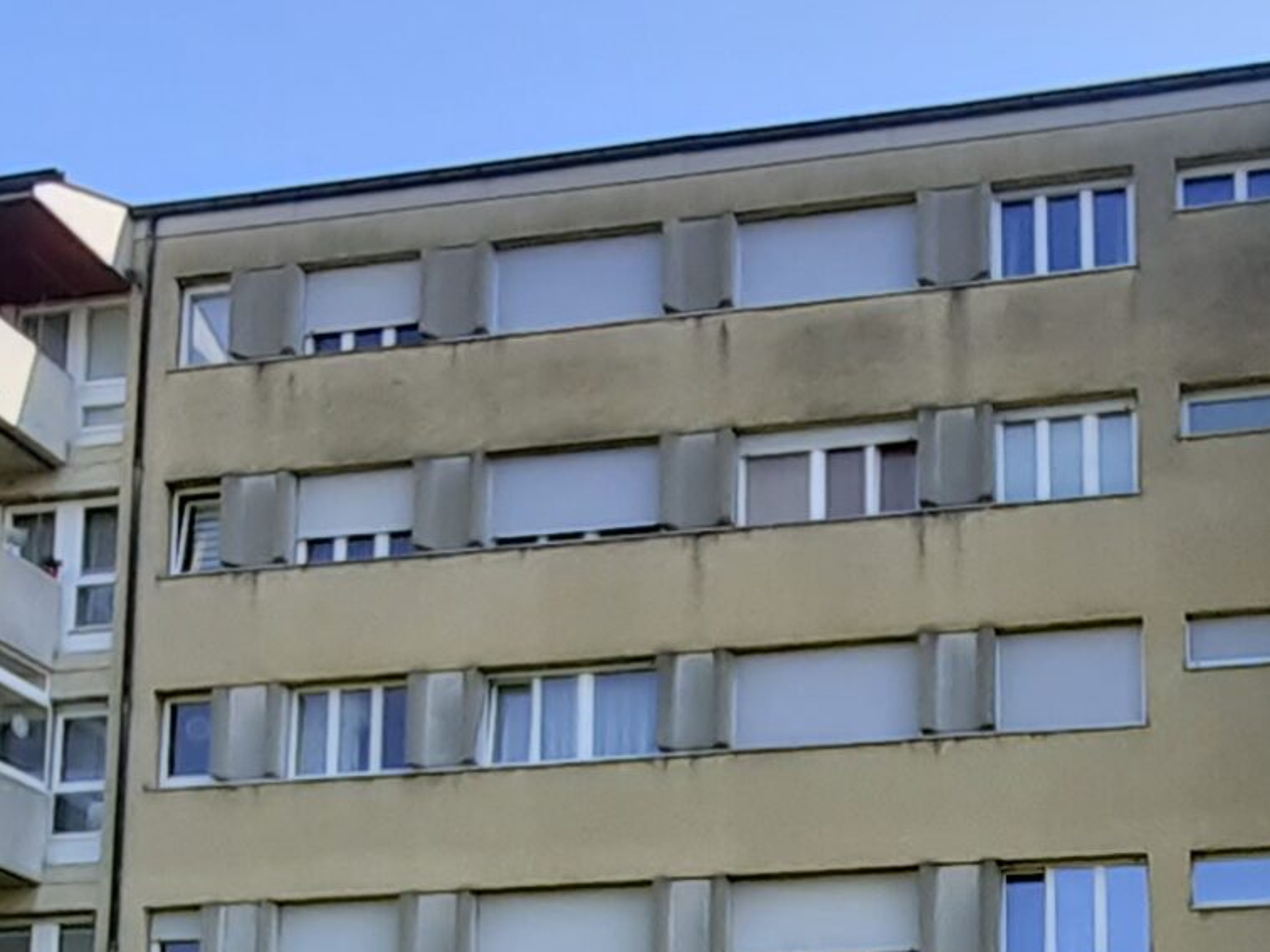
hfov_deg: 41.3
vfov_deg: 28.8
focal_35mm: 44
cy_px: 1125
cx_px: 993
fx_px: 1614
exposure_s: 1/589
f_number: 2.2
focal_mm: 1.13
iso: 40
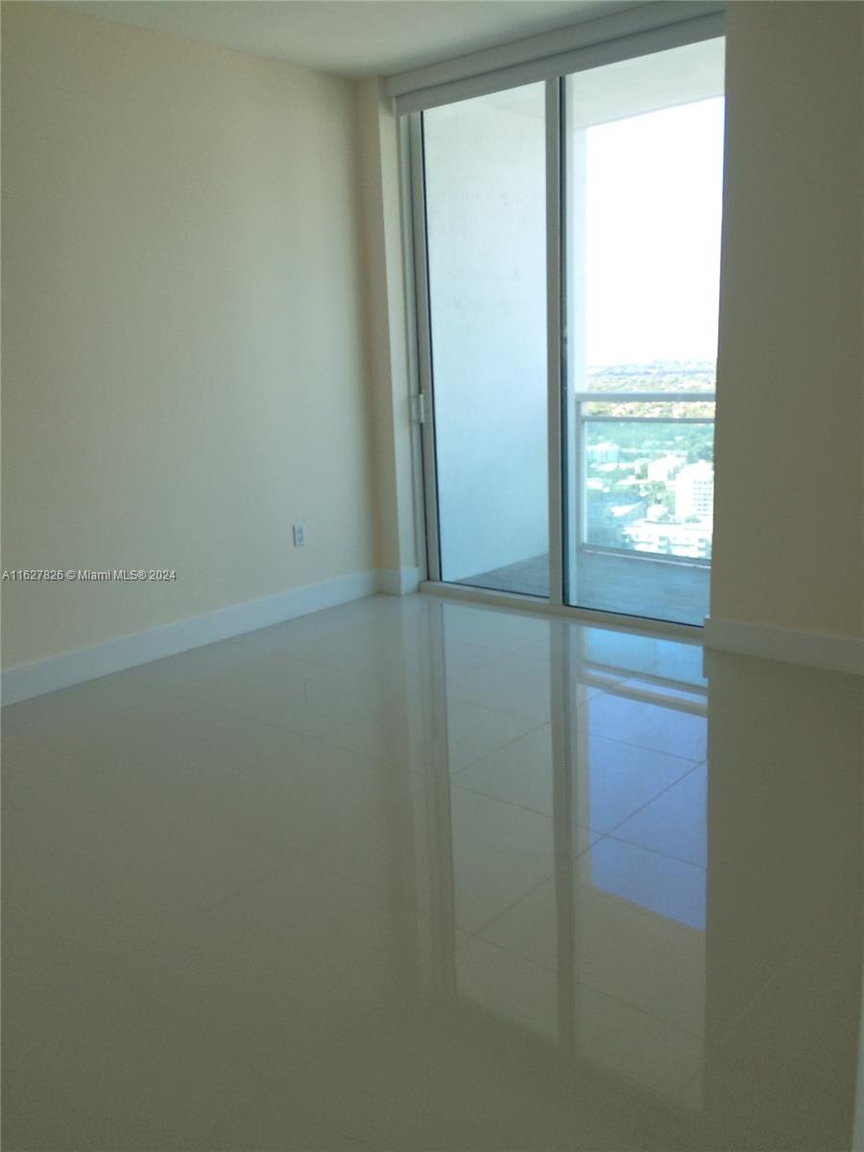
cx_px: 432
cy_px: 576
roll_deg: +2.6
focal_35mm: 29
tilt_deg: -12.9
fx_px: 965
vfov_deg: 61.7
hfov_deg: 48.2
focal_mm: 4.15
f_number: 2.2
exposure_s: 1/178
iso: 32
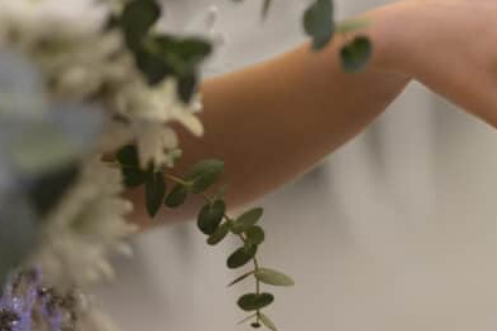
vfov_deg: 9.9
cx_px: 562
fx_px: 1890
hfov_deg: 14.6
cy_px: 3
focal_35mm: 137
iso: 400
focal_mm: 50
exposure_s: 1/125
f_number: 1.4
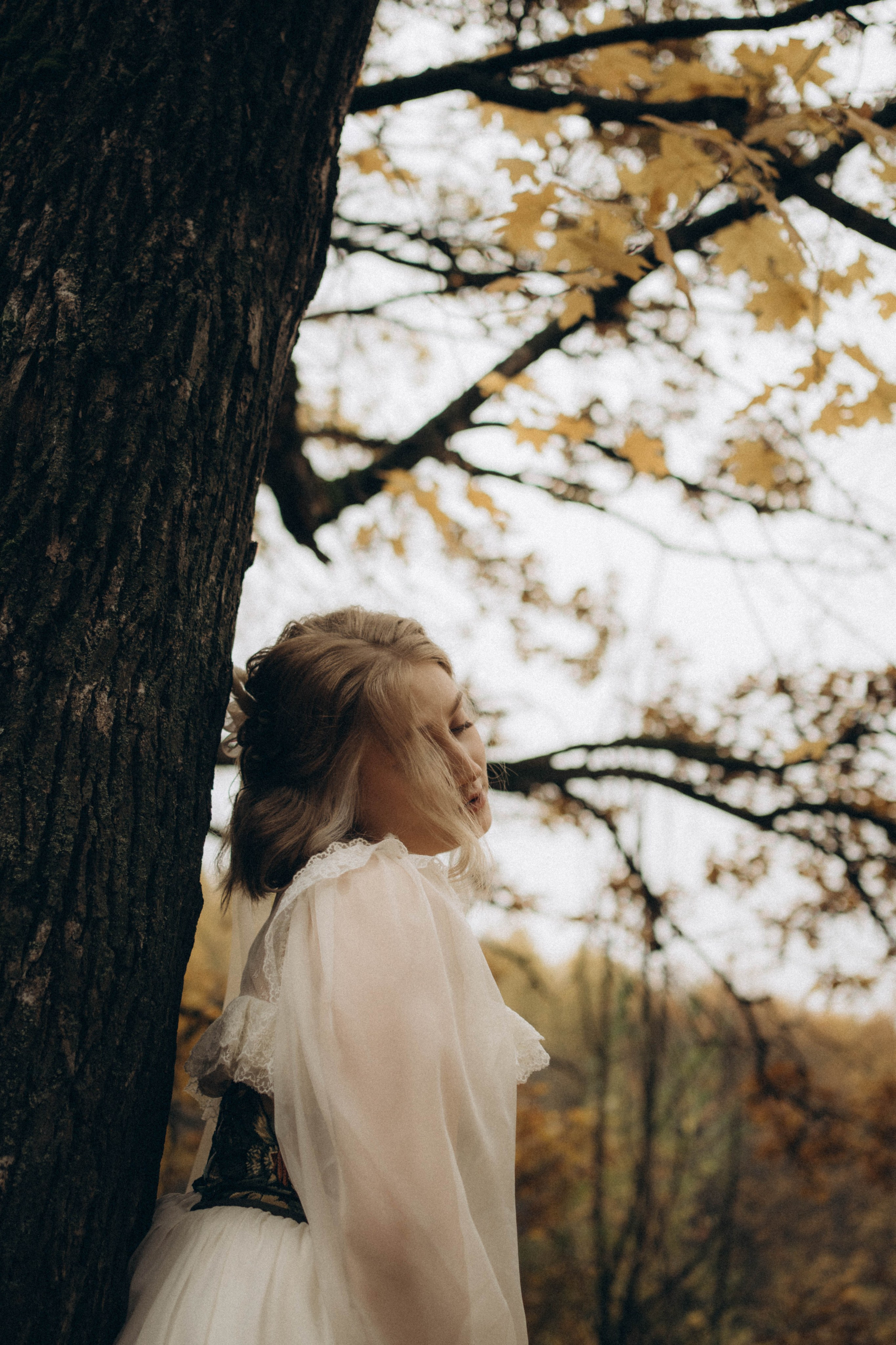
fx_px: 1960
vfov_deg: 37.9
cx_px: 448
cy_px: 672
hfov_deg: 25.8
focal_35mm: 52
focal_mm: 35
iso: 200
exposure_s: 1/500
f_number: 2.2
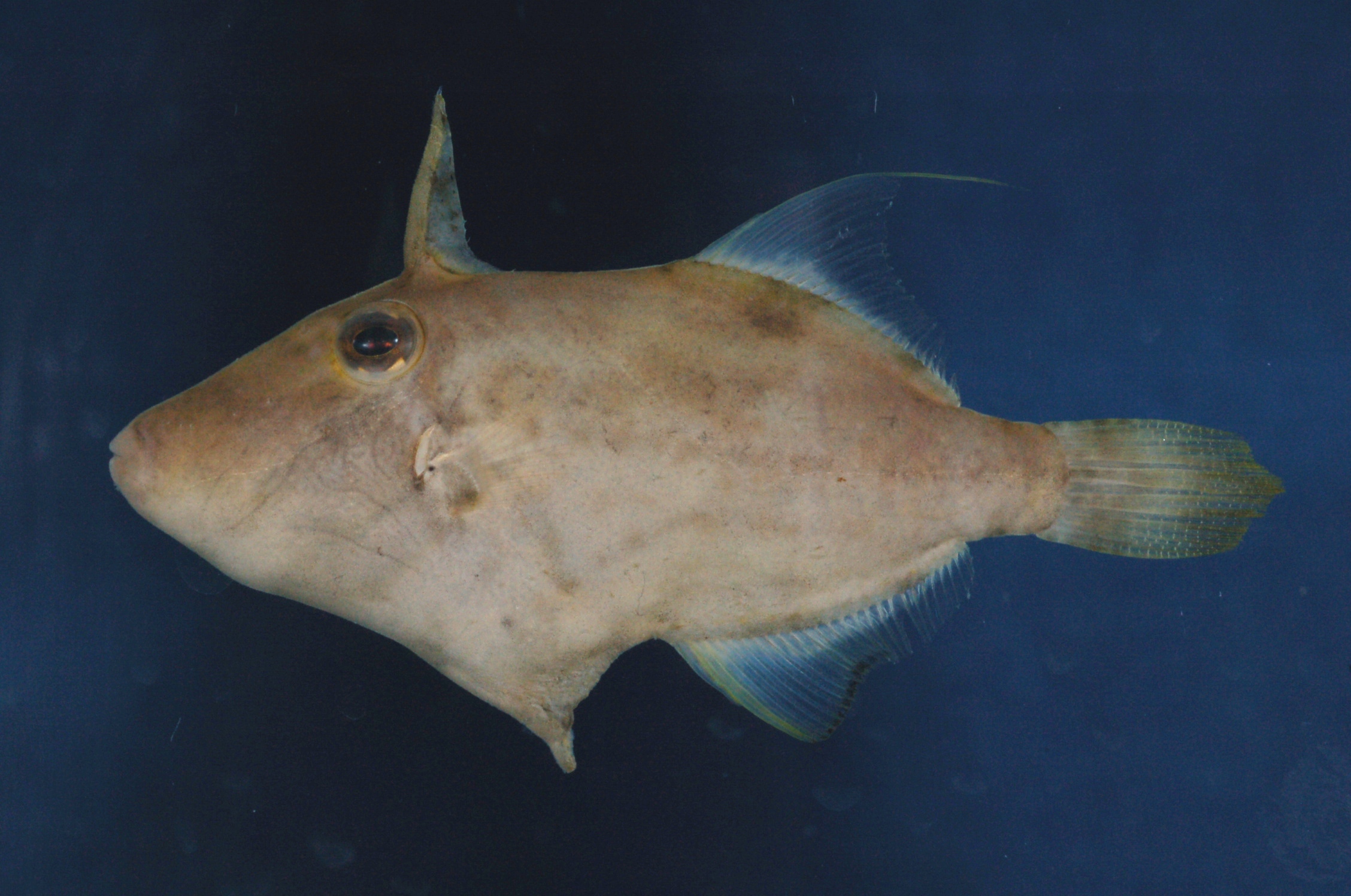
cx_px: 676
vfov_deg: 15.1
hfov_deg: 22.7
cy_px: 448
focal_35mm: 90
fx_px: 3372
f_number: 25
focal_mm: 60
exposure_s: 1/60
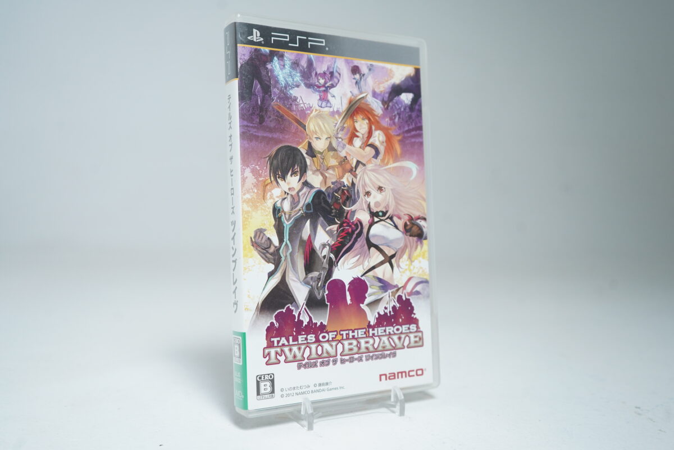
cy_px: 225
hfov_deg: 55.8
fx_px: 637
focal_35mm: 34
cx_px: 337
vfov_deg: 38.9
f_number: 5
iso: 1000
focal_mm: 34
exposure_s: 1/40
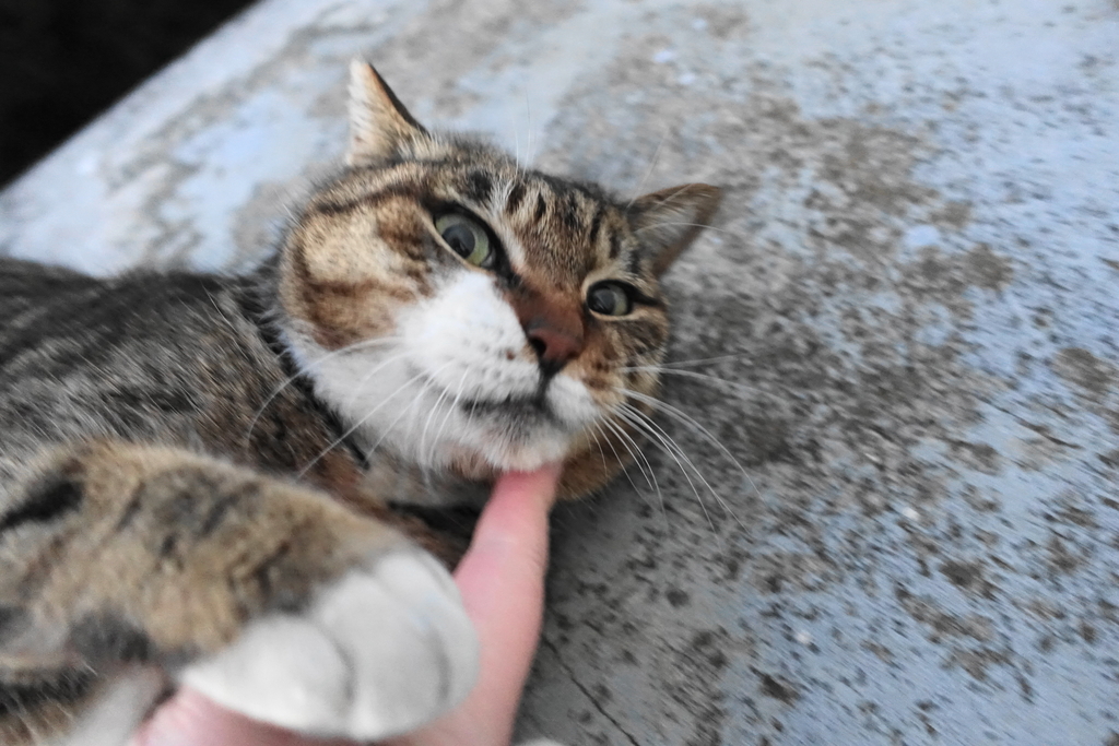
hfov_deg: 73.7
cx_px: 560
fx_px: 746
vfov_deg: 53.1
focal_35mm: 24
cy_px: 373
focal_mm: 8.8
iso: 1600
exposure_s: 1/100
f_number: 1.8
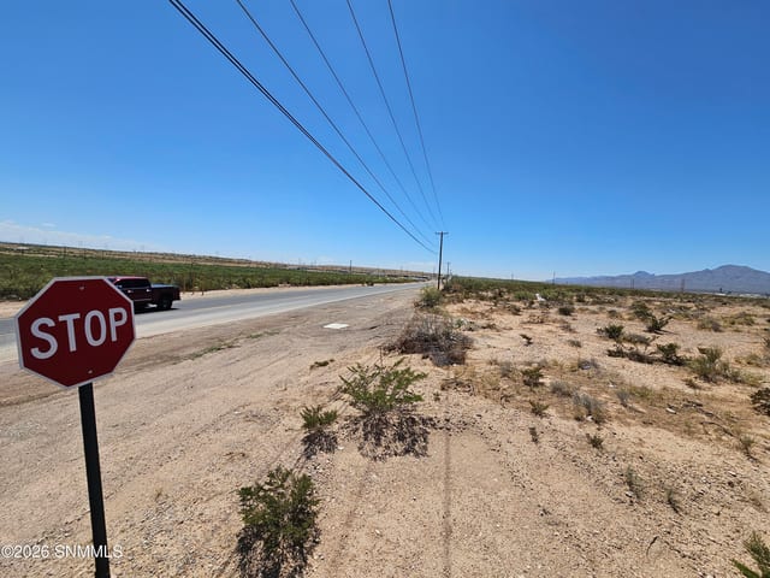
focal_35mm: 13
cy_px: 289
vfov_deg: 89.9
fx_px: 289
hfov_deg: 106.2
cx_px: 385
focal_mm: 2.2
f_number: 2.2
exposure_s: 1/4256
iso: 50
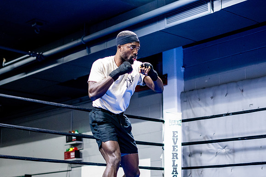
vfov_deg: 18.2
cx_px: 133
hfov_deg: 27.0
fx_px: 554
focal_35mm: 75
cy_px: 88
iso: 2500
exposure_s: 1/500
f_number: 1.8
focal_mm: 50
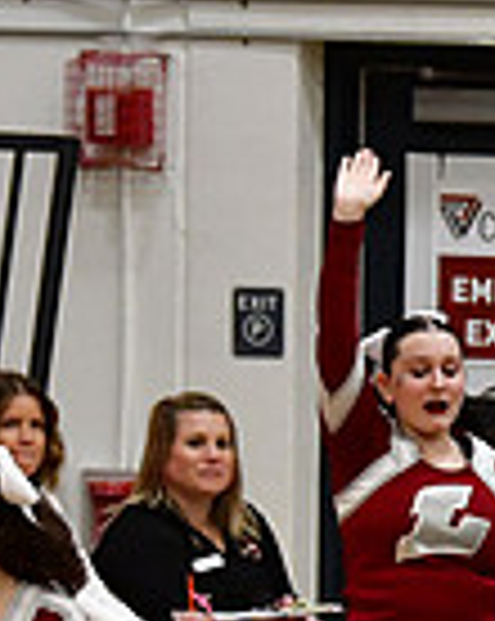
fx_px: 12609
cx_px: 1269
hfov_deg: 2.2
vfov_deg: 2.8
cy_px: 704
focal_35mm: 687
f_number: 4
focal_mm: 116
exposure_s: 1/500
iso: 4000
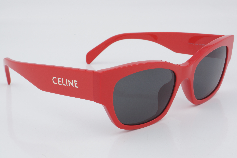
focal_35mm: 75
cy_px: 79
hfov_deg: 27.0
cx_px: 118
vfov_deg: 18.2
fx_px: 494
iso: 100
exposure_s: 1/3
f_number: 32
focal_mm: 50
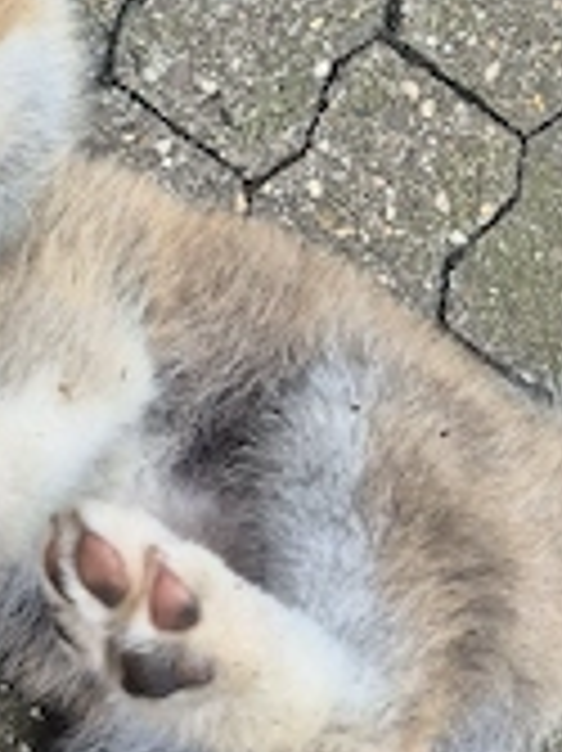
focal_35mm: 55
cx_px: -76
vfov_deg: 35.0
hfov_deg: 24.5
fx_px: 1192
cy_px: 378
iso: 25
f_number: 1.8
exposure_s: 1/455
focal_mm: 5.4
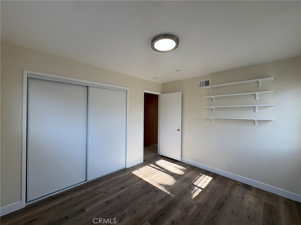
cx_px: 150
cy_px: 112
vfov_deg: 85.7
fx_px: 122
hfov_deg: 102.1
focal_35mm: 14
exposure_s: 1/120
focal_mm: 2.22
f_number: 2.2
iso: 40
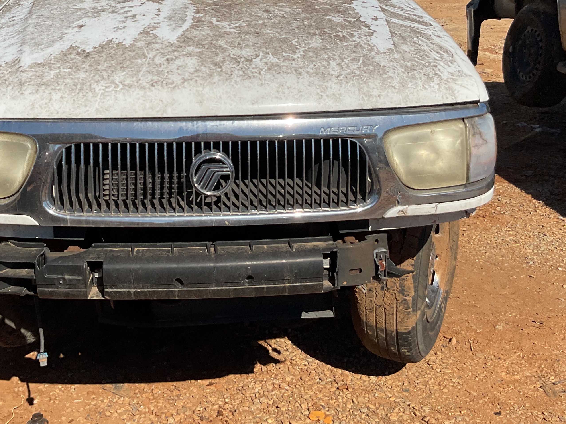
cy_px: 101
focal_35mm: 46
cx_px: 206
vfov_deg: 30.9
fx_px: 752
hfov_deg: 40.9
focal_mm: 3
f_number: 1.8
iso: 16
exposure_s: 1/3125
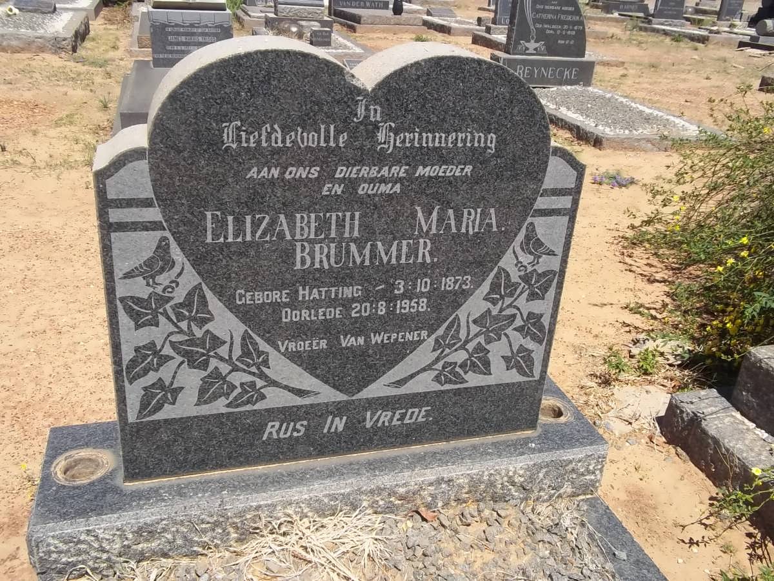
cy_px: 290
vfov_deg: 44.2
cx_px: 387
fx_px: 716
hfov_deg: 56.8
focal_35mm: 32
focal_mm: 5.7
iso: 80
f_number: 5.5
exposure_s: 1/400
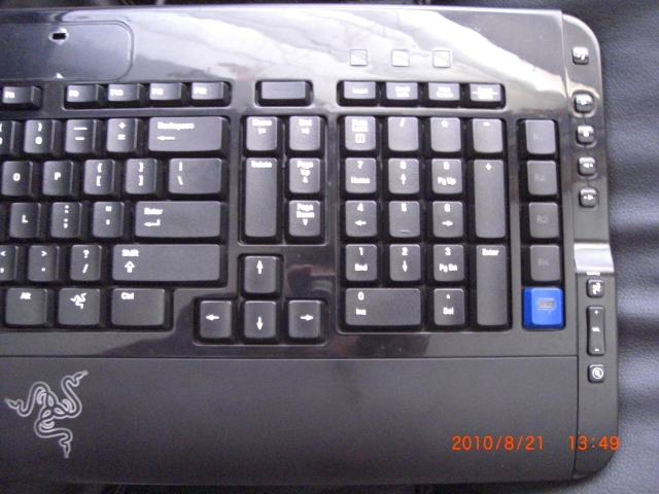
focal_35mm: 38
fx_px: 723
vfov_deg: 37.7
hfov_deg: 49.0
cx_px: 330
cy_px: 247
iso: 800
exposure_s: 1/8
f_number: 2.7
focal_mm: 6.2
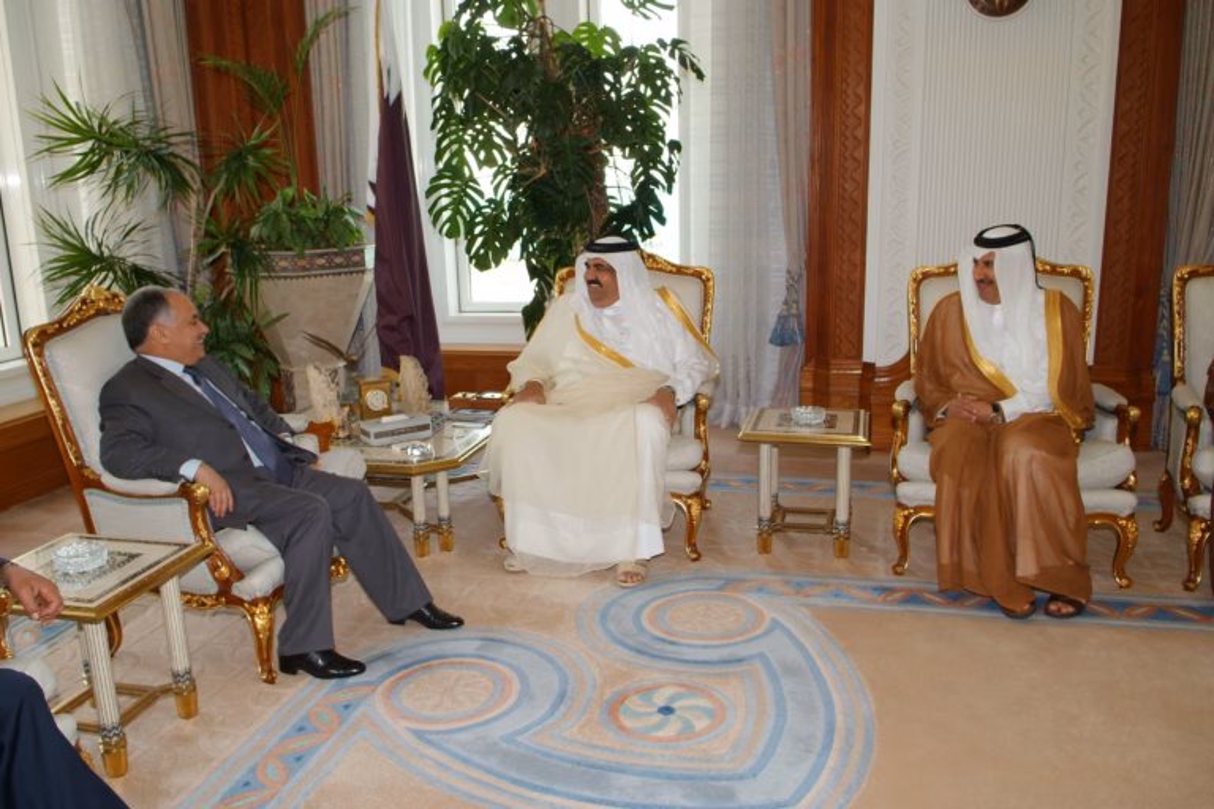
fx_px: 978
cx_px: 607
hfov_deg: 63.7
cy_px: 404
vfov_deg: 45.0
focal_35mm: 29
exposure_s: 1/90
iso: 400
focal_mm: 19
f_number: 5.6
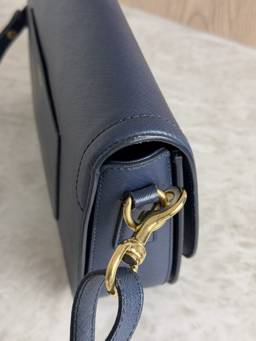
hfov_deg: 30.3
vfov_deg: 39.7
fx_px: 473
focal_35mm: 48
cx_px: 128
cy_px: 170
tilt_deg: -47.6
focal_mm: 6.76
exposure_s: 1/60
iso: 50
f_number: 1.78
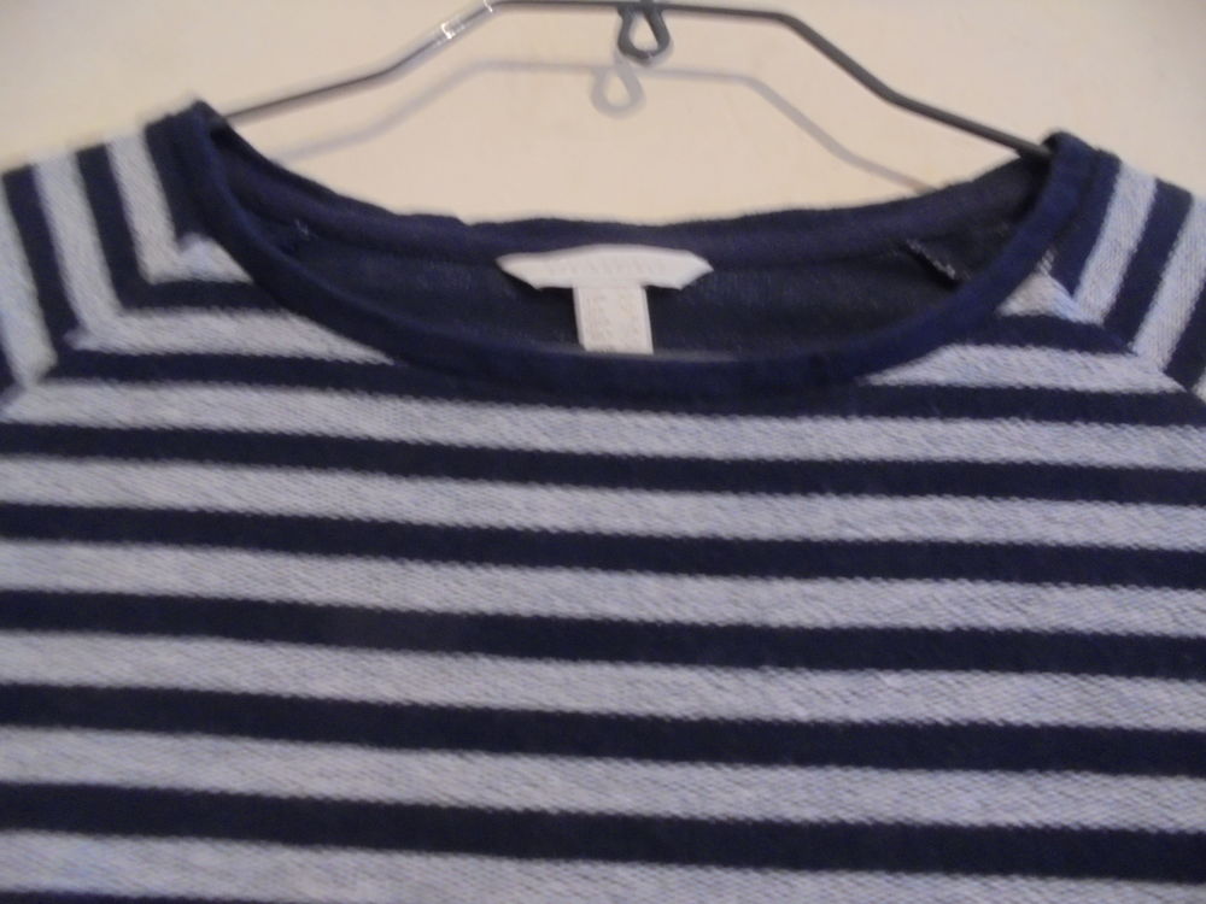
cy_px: 452
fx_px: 906
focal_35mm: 26
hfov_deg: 67.3
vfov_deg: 53.1
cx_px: 603
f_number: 3.5
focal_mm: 4.6
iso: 400
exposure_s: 1/8
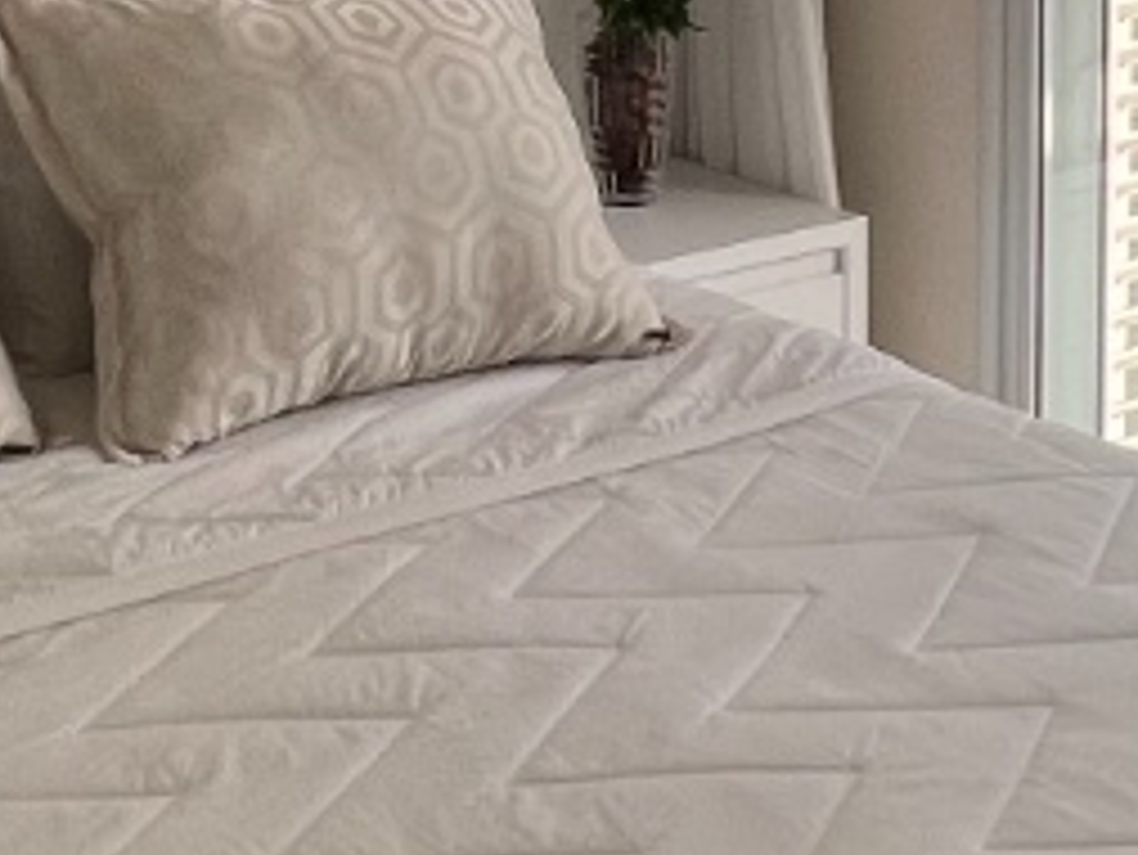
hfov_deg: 25.3
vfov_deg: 17.8
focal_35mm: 77
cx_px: 432
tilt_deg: -6.5
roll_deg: +0.6
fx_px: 2533
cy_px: -286
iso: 32
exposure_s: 1/237
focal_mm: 1.57
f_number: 1.8
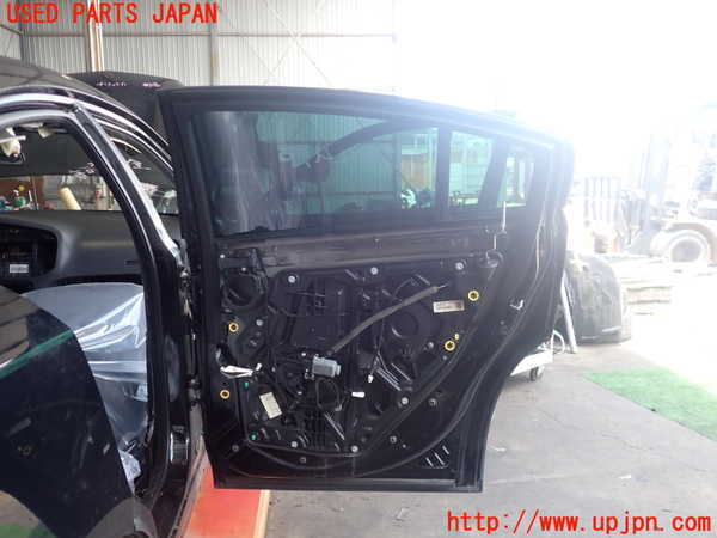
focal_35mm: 30
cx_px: 358
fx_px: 621
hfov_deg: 60.0
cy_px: 269
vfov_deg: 46.8
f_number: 2.3
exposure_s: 1/125
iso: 160
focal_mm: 5.4
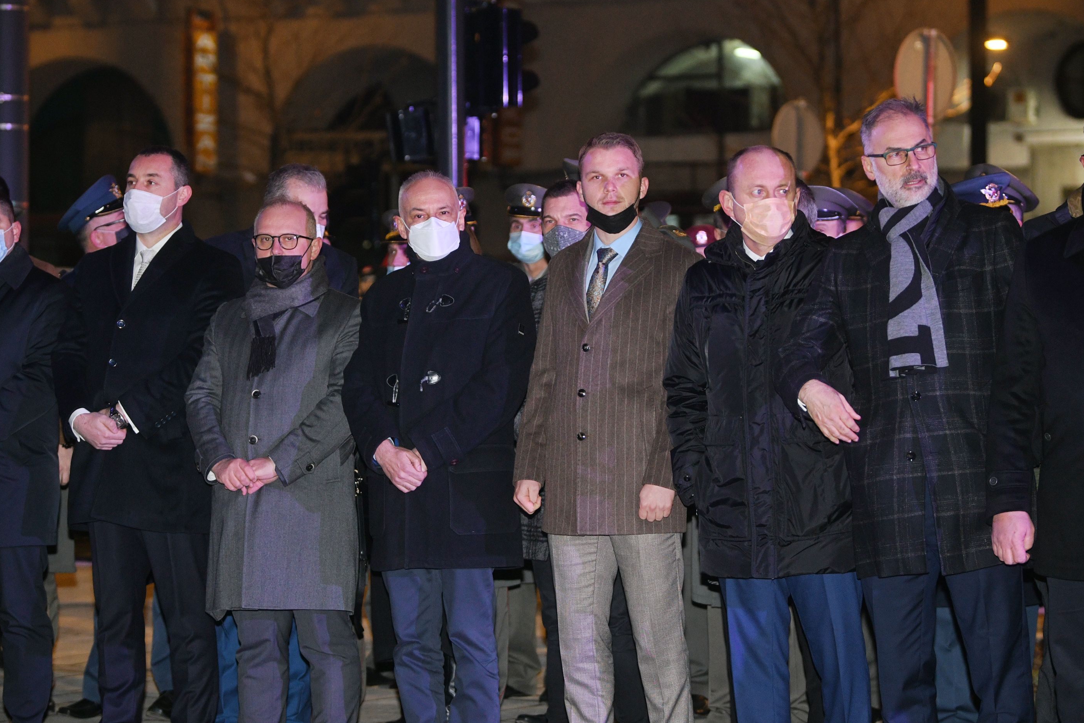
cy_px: 370
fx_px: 3704
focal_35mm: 123
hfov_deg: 16.7
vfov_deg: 11.1
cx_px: 569
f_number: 2.8
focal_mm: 86
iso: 1250
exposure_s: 1/125
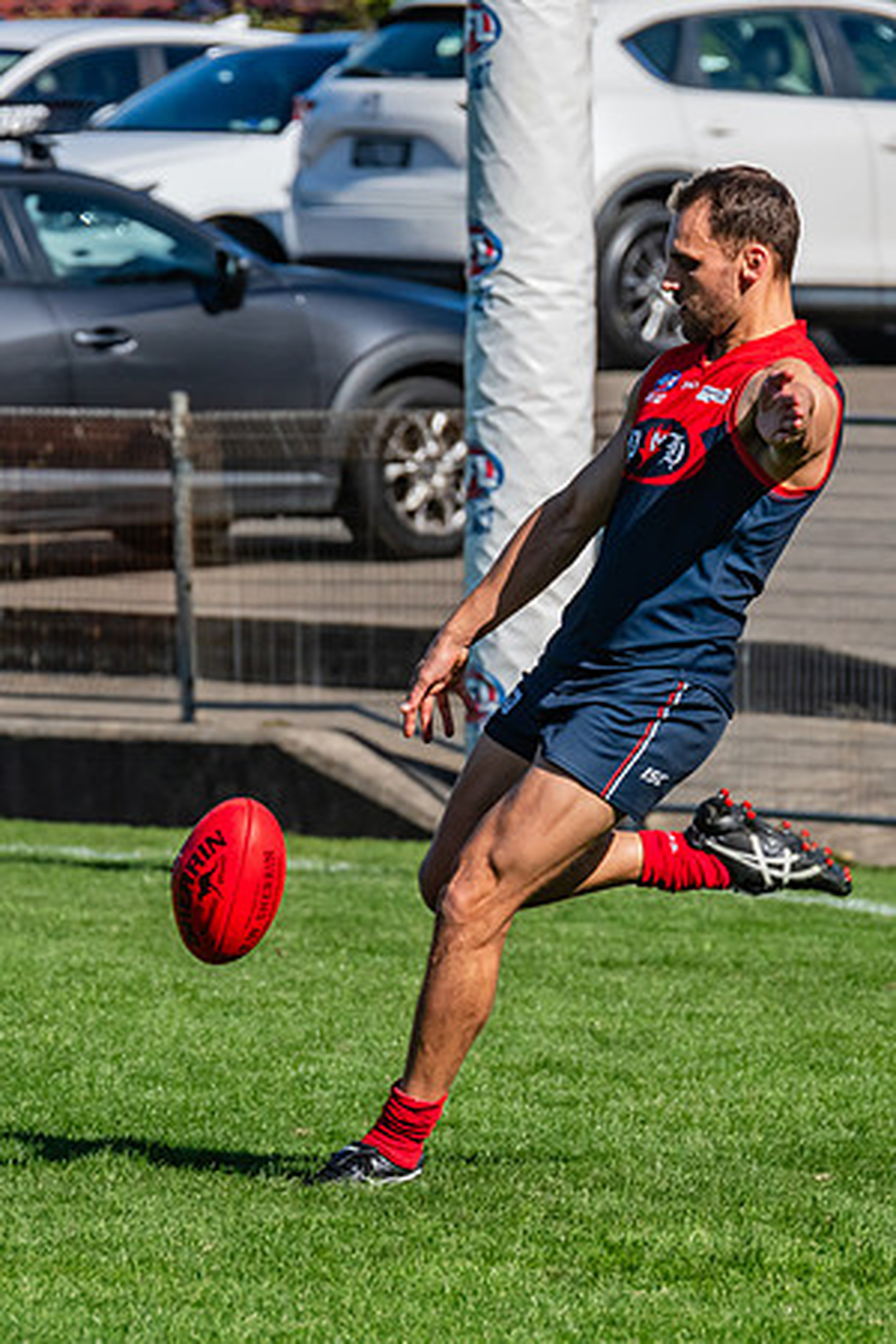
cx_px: 512
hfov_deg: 2.4
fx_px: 21685
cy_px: 665
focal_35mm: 581
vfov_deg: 3.6
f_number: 10
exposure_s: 1/1600
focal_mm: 330
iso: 800
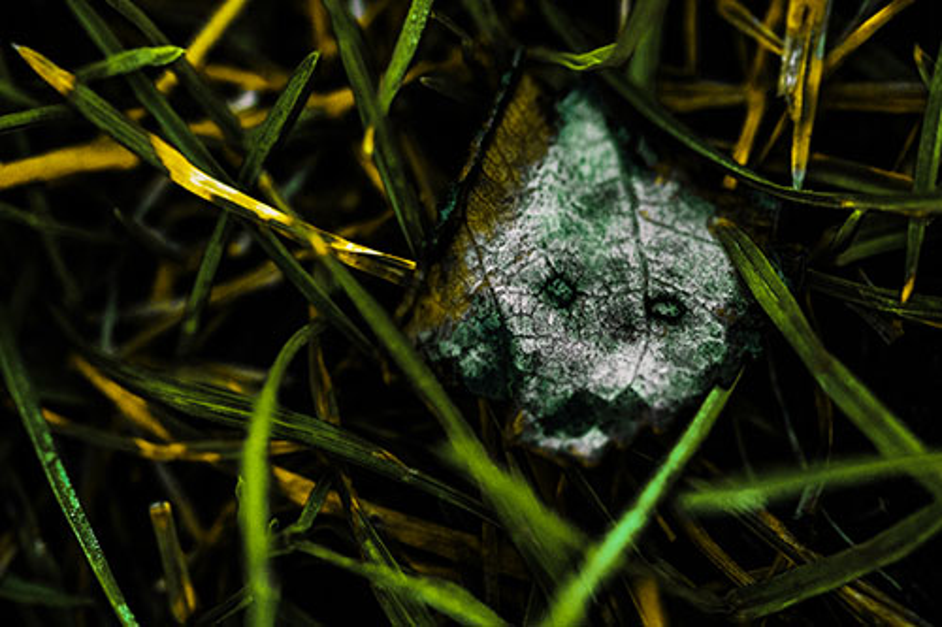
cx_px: 471
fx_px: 5493
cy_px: 314
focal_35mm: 210
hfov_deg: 9.8
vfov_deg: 6.5
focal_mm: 210
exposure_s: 1/640
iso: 2500
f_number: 7.1
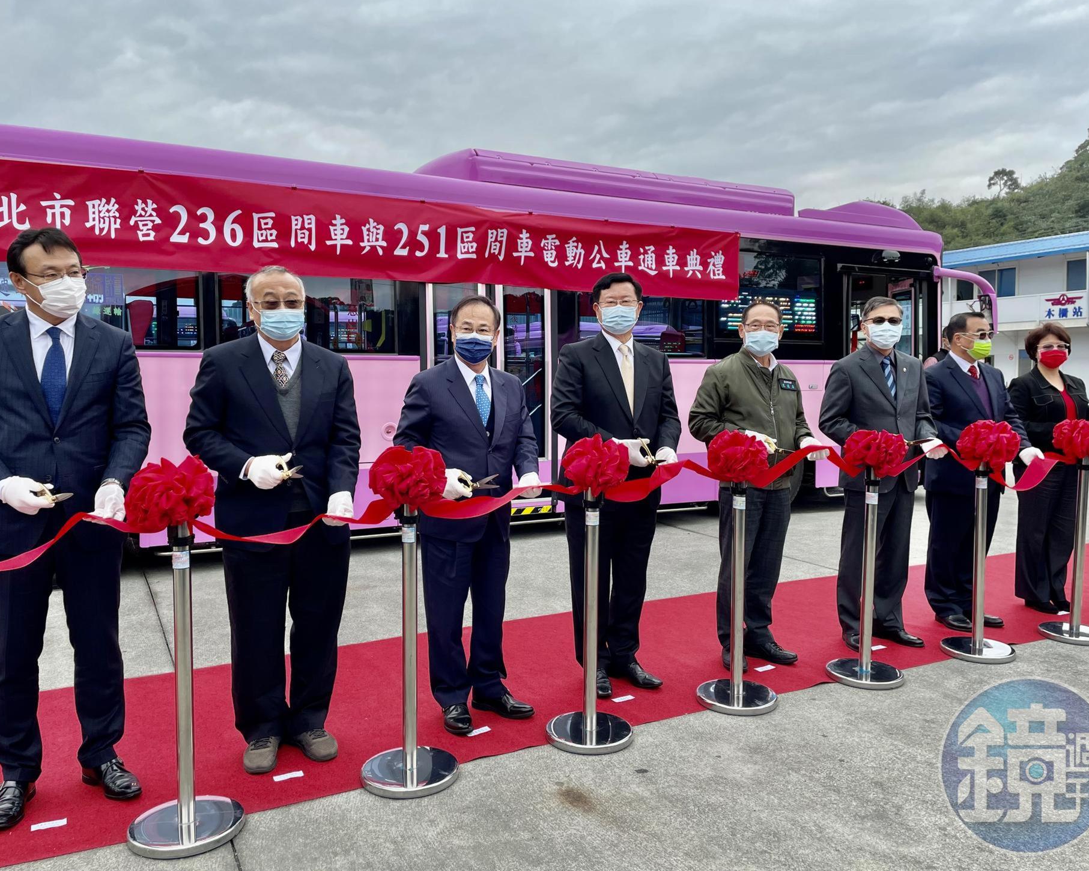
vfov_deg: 51.5
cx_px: 548
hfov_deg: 62.2
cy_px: 436
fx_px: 902
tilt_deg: -3.9
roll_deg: +0.8
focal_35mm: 28
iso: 32
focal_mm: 4.2
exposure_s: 1/812
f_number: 1.6
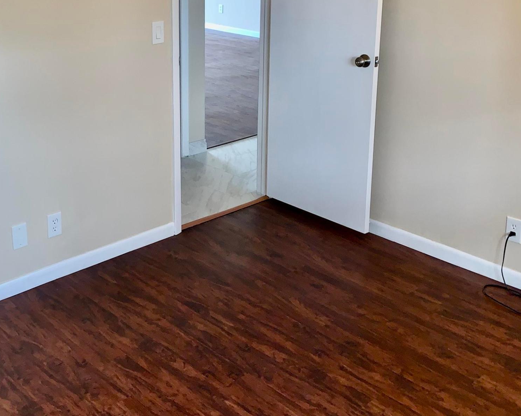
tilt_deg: -15.0
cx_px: 174
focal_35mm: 49
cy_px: 112
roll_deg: +0.6
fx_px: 755
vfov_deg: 30.4
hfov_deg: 37.6
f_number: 1.8
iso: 32
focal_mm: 4.25
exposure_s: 1/15
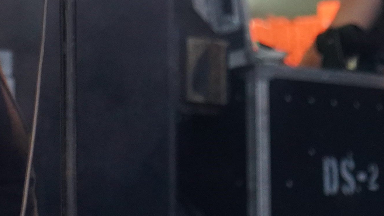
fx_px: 5090
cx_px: -166
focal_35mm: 500
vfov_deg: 2.4
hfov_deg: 4.3
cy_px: -350
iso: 3200
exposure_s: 1/160
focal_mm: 105
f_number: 4
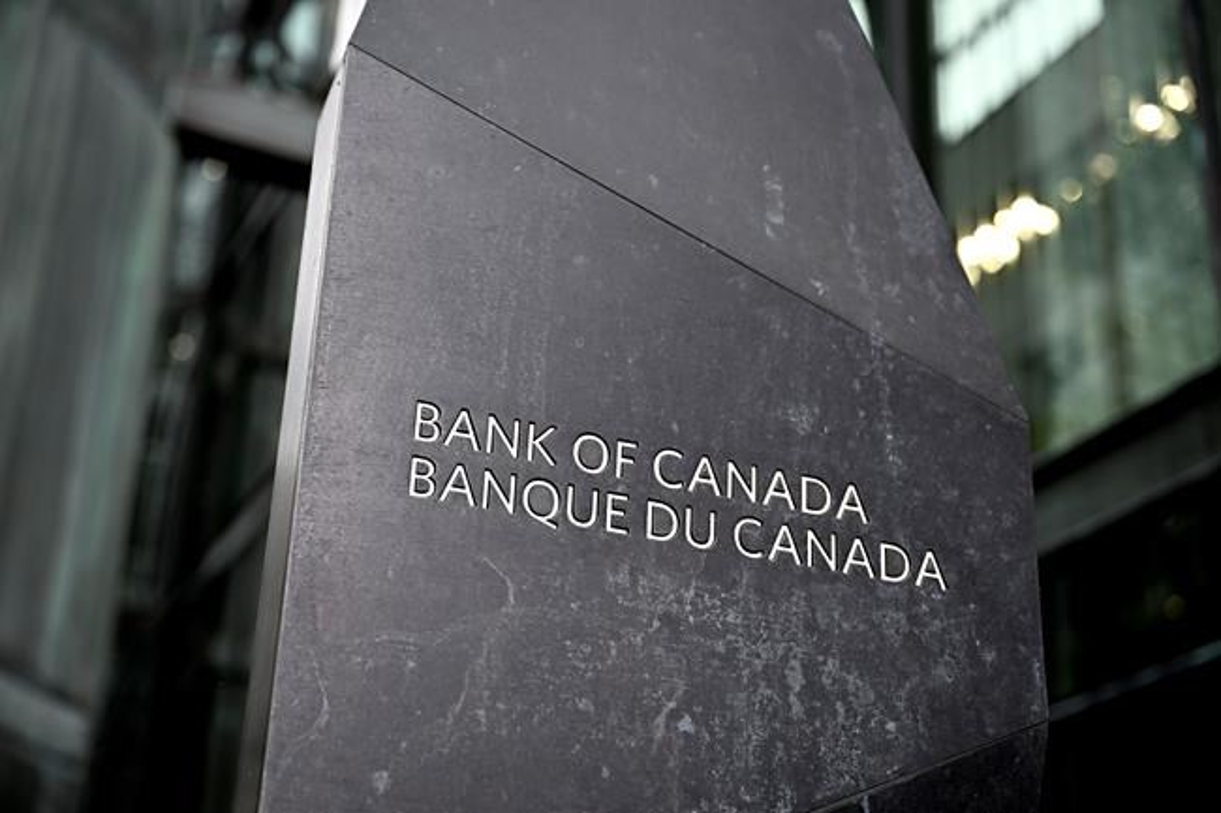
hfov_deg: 37.5
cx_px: 610
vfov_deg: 25.5
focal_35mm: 53
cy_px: 406
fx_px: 1797
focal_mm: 53
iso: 125
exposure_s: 1/125
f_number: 3.2
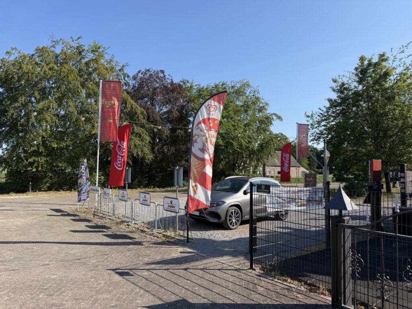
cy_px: 154
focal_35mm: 24
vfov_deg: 56.8
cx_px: 206
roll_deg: +0.2
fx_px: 286
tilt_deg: +2.8
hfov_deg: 71.6
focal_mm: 6.76
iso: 80
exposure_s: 1/3021
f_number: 1.78
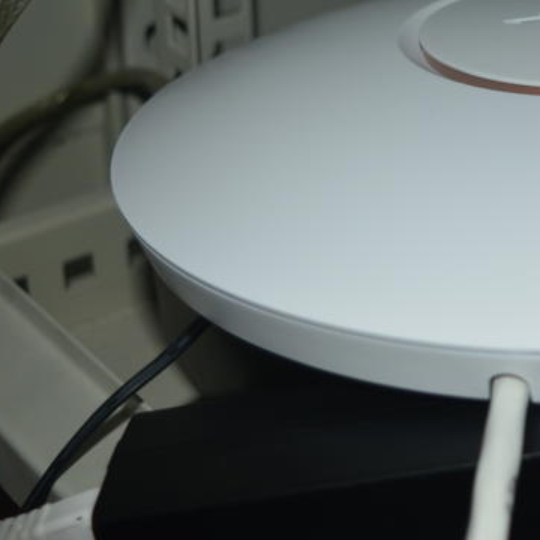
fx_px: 1624
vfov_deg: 18.8
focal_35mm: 92
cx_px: 592
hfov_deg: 18.2
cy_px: 200
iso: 220
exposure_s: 1/60
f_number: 4
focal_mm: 26
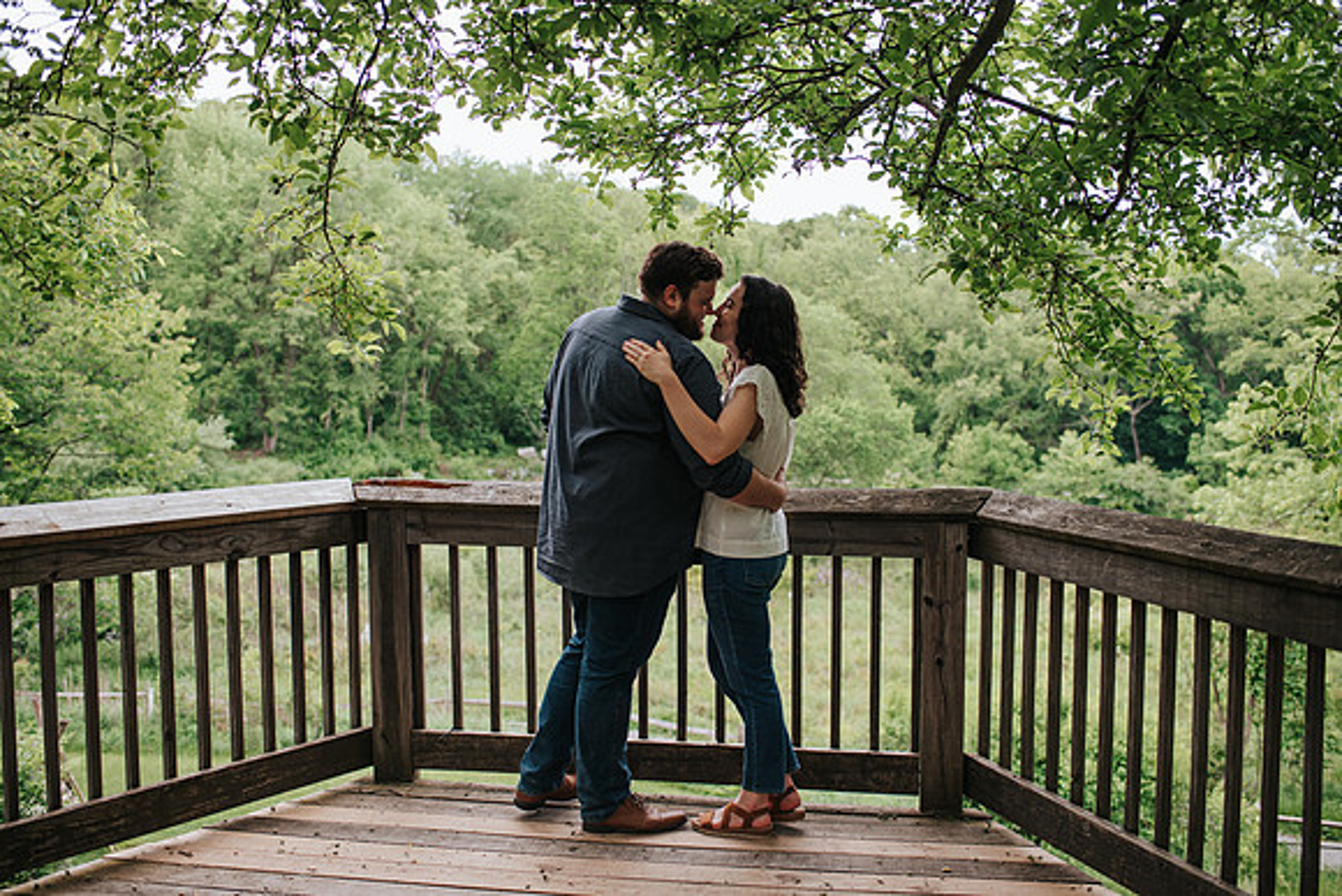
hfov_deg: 53.0
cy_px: 448
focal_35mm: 36
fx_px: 1347
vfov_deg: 36.8
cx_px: 671
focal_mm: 35
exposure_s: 1/800
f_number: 2.8
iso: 220
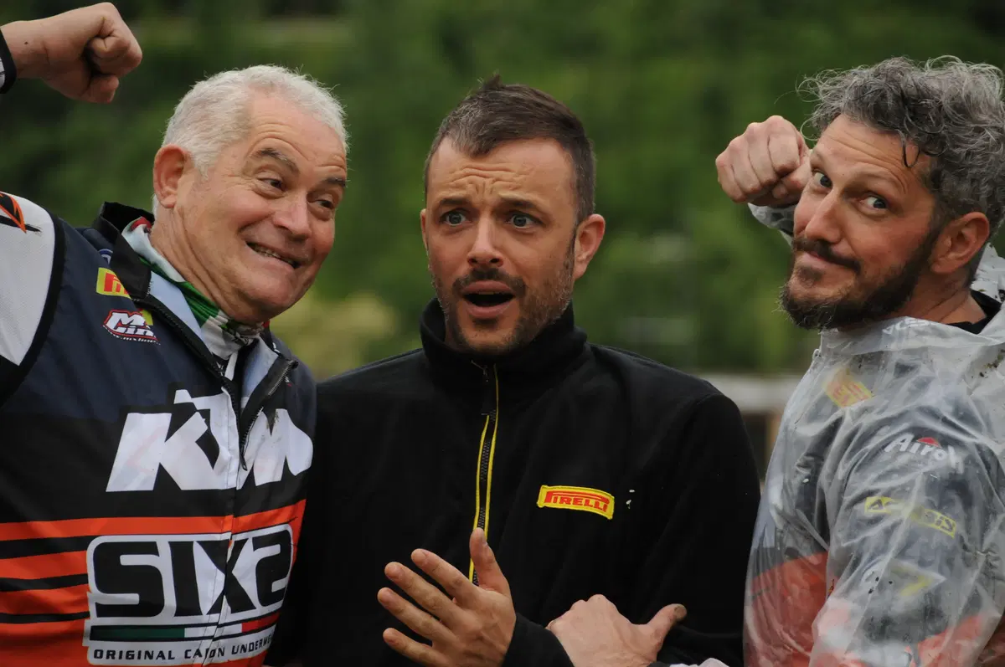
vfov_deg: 4.6
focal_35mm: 300
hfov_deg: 6.9
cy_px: 334
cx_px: 502
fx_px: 8365
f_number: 5.6
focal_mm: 200
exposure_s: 1/800
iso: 800
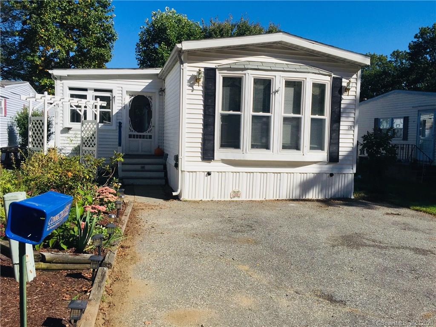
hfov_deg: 61.7
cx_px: 218
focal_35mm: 29
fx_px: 365
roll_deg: -2.6
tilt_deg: -3.6
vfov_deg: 48.2
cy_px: 164
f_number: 2.2
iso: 32
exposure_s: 1/4405
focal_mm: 4.15
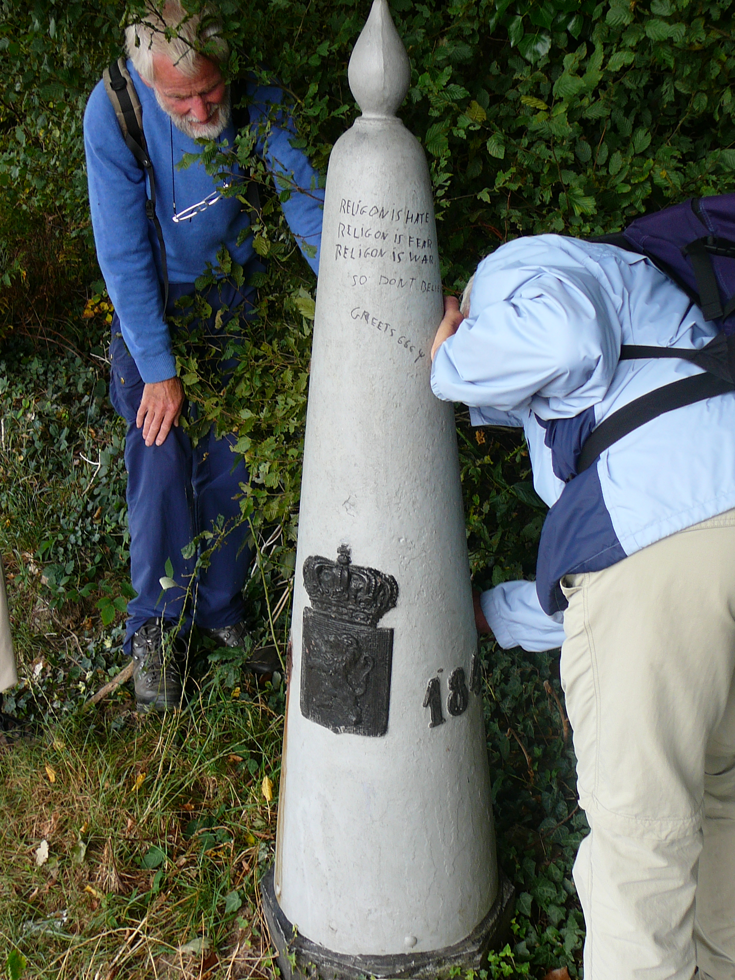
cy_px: 490
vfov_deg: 42.1
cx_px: 368
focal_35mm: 45
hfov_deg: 32.2
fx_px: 1274
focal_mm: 6.7
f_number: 3.2
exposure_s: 1/60
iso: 80
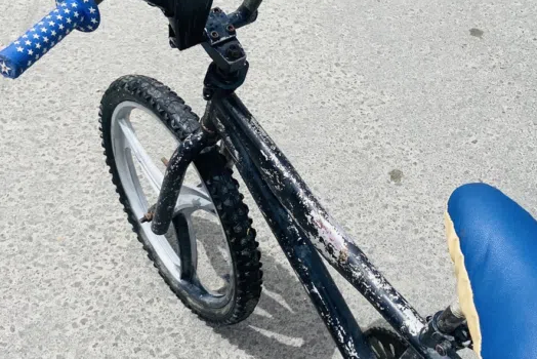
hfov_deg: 56.8
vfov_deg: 39.8
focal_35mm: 33
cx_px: 320
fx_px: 493
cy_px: 221
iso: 32
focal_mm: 4.25
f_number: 1.8
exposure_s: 1/2688
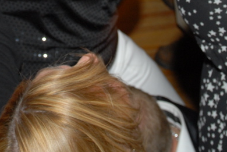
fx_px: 783
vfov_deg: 10.6
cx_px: 49
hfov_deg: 16.4
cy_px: -88
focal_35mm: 124
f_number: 4.5
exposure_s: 1/8
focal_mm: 24
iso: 250
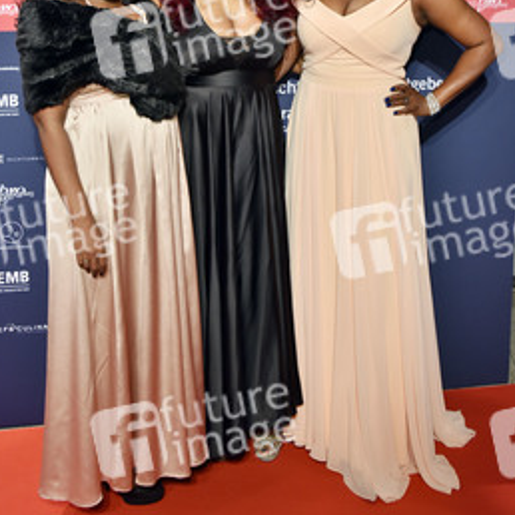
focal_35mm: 46
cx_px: 252
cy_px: 132
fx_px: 774
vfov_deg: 36.0
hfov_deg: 36.8
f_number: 6.3
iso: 1000
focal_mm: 35
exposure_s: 1/160
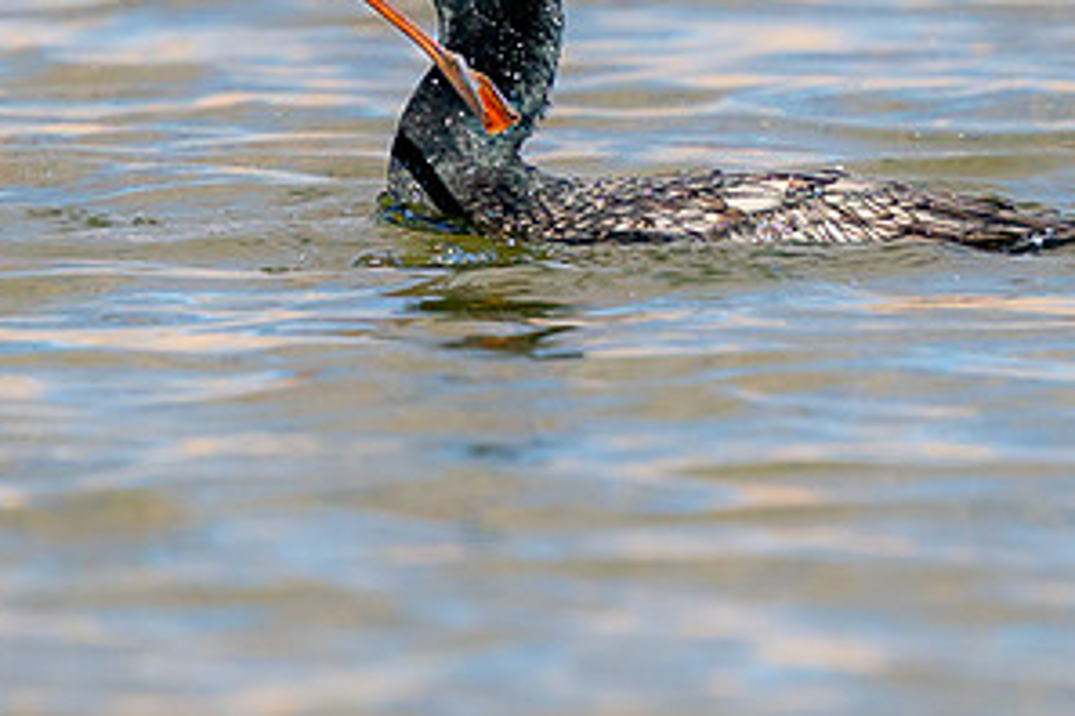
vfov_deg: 0.6
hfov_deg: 0.9
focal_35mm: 2247
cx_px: 528
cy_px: 28
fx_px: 67093
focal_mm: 600
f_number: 7.1
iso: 1250
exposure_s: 1/2500
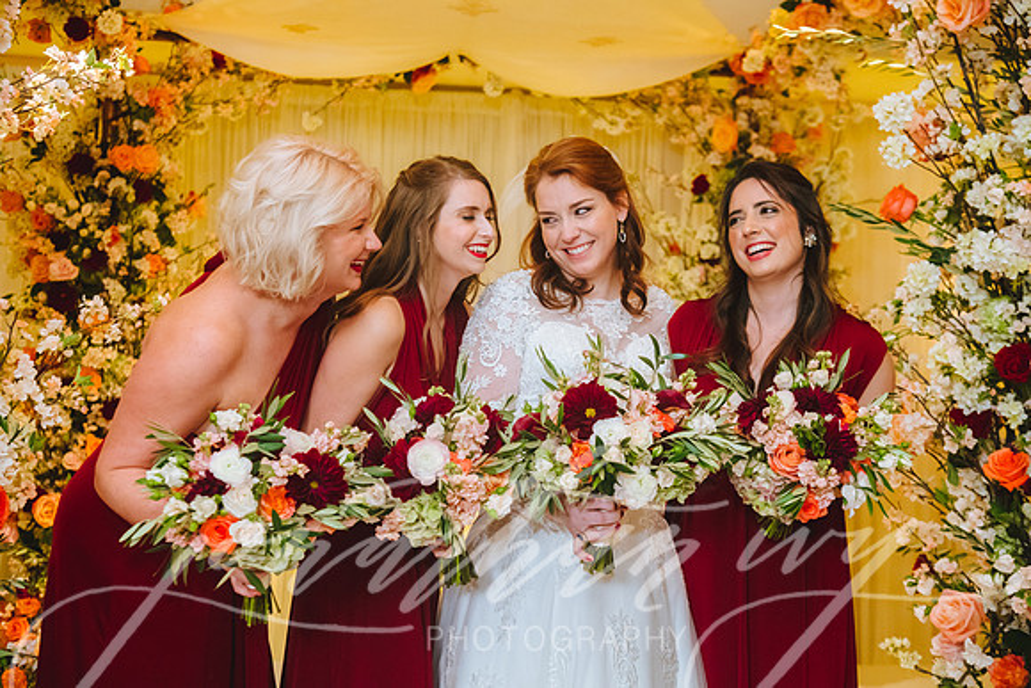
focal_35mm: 46
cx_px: 516
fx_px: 1318
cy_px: 344
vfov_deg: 29.3
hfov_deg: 42.7
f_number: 4.5
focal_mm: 46
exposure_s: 1/250
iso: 4000
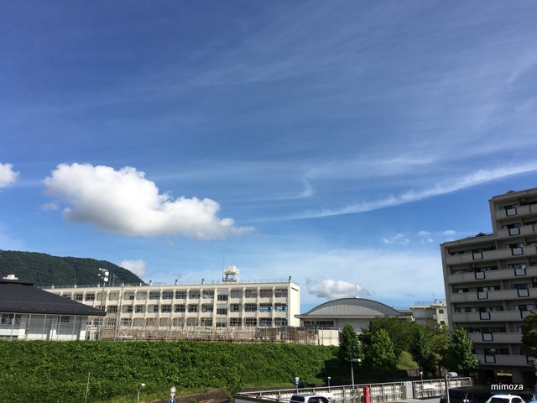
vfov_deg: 48.2
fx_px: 450
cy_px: 202
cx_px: 268
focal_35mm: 29
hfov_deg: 61.7
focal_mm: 4.15
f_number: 2.2
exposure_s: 1/2137
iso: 25
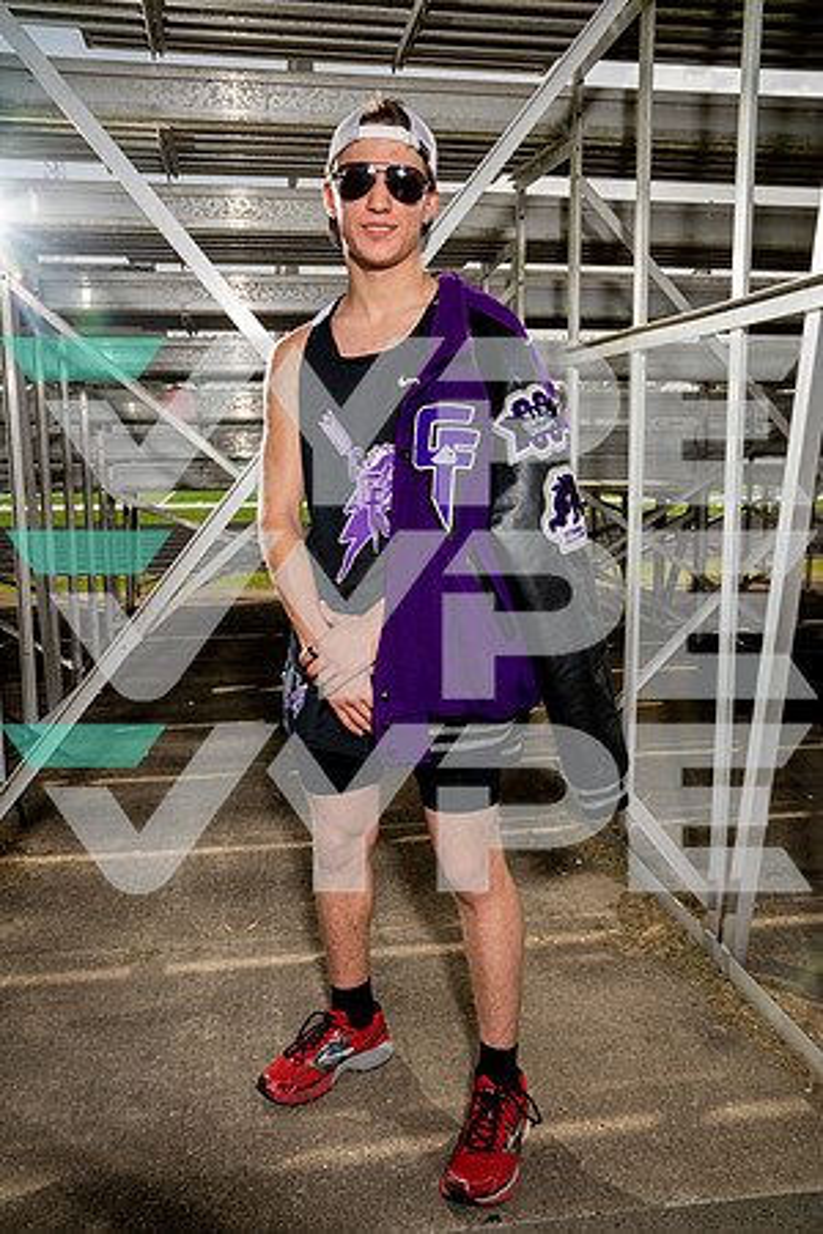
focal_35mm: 31
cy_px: 617
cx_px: 412
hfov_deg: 42.3
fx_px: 1063
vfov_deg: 60.3
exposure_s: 1/250
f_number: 8
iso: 100
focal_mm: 31
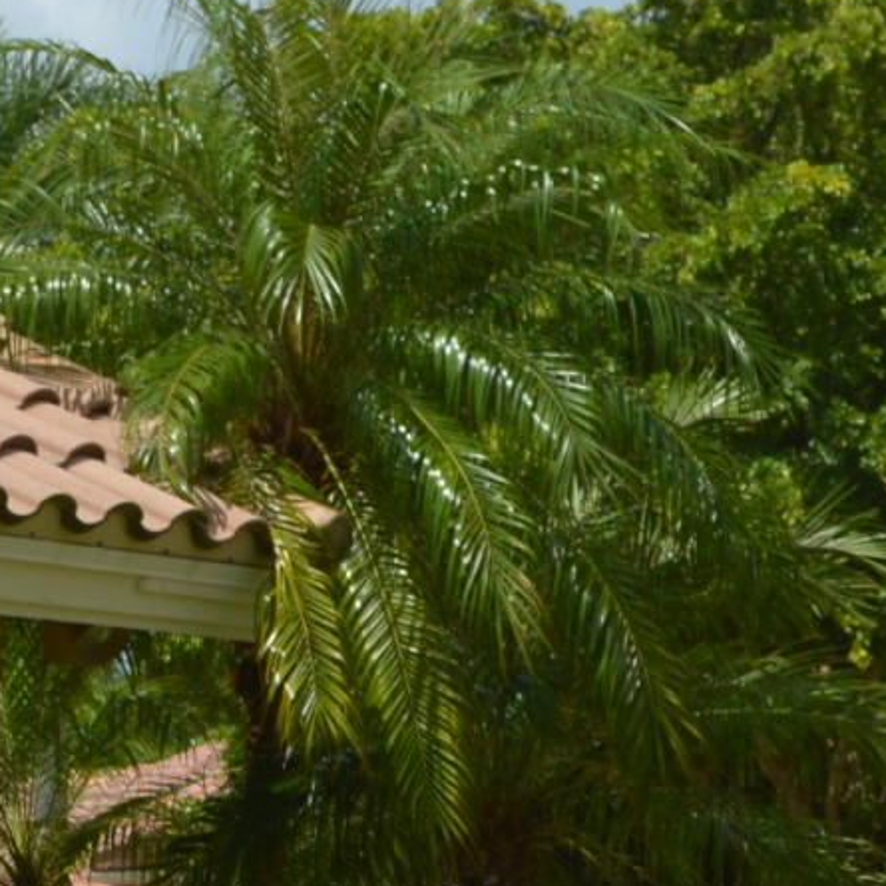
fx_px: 7963
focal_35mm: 275
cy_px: 1481
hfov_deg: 6.4
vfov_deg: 6.3
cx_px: 354
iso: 100
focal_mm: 32
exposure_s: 1/250
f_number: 8
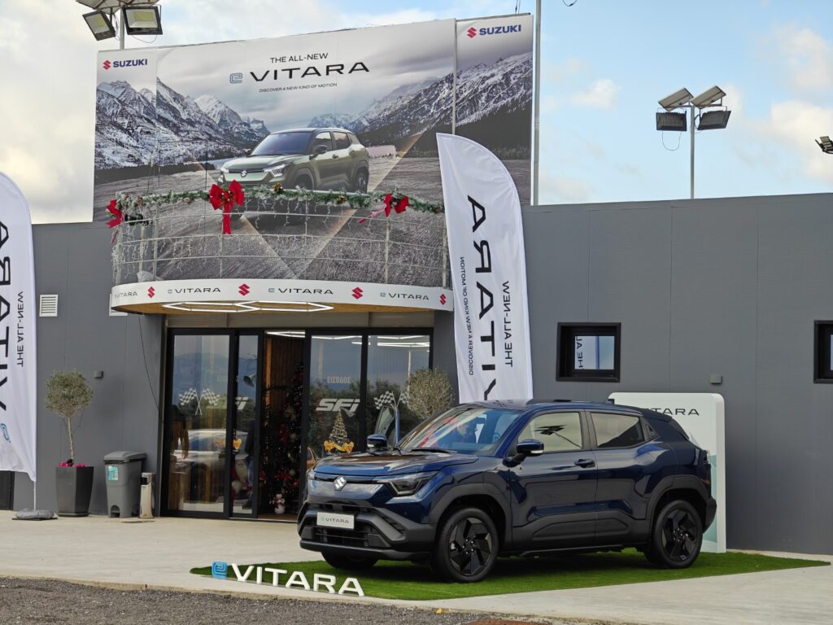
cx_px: 416
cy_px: 312
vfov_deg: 21.0
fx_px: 1684
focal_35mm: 70
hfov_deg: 27.8
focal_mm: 13.3
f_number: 2.6
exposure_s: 1/399
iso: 50
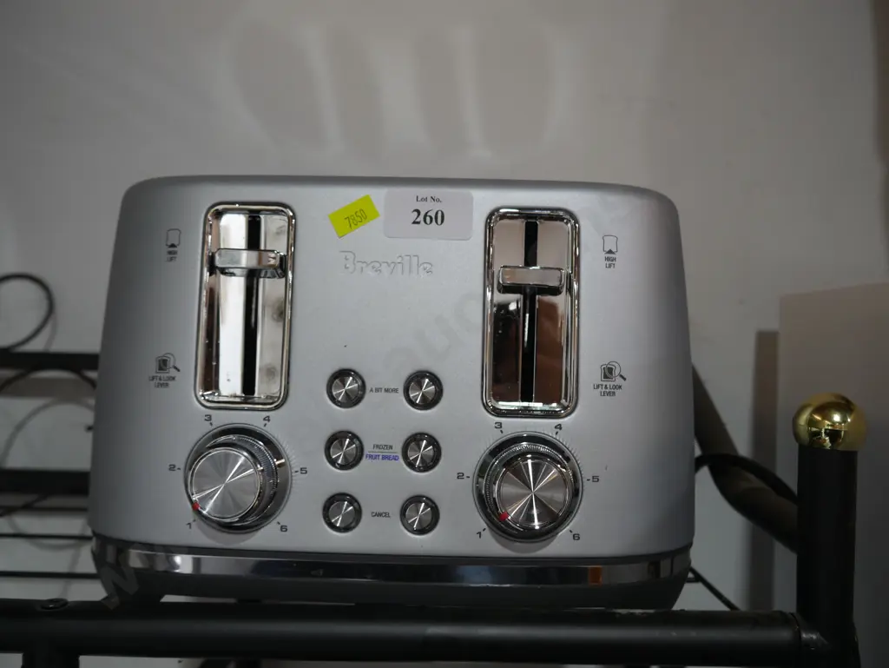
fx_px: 822
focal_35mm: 32
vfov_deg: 44.2
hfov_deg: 56.8
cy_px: 334
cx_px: 444
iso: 320
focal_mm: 16
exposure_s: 1/60
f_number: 3.6
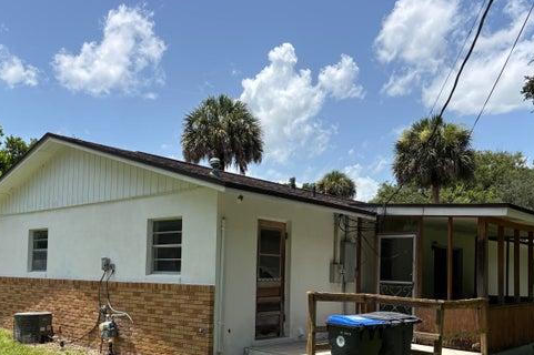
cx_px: 261
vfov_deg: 36.1
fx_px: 534
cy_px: 257
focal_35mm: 36
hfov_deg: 53.2
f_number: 1.6
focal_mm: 5.96
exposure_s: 1/2933
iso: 50
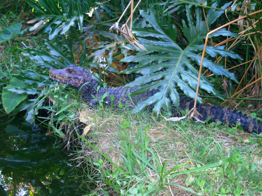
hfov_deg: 26.3
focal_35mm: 74
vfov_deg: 19.9
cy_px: 98
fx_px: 560
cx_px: 131
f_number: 3.9
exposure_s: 1/60
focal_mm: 12.2
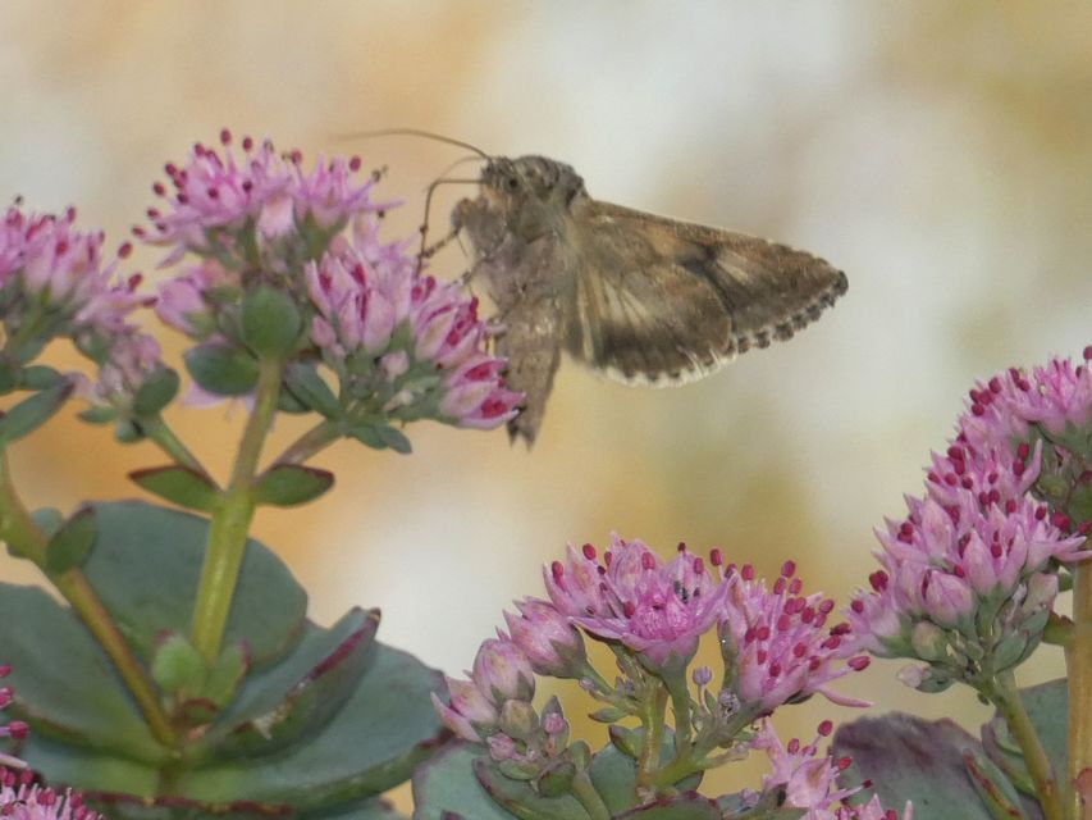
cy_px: 410
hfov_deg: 4.4
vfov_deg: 3.3
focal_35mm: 454
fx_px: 14324
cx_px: 546
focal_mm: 81.4
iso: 200
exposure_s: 1/125
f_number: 5.6
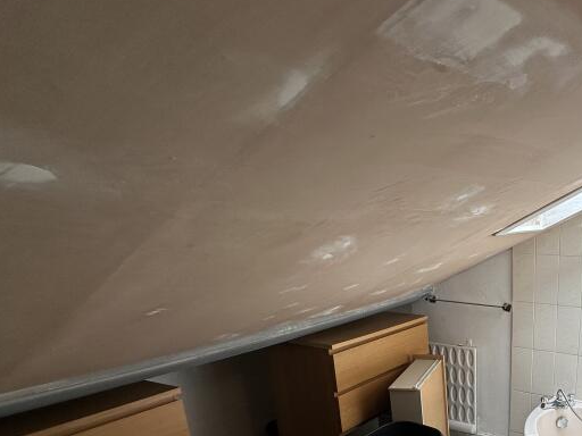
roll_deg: -2.3
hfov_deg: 53.9
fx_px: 471
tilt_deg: -18.2
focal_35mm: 28
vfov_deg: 46.4
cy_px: 364
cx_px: 541
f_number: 2.2
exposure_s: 1/100
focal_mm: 2.22
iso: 40
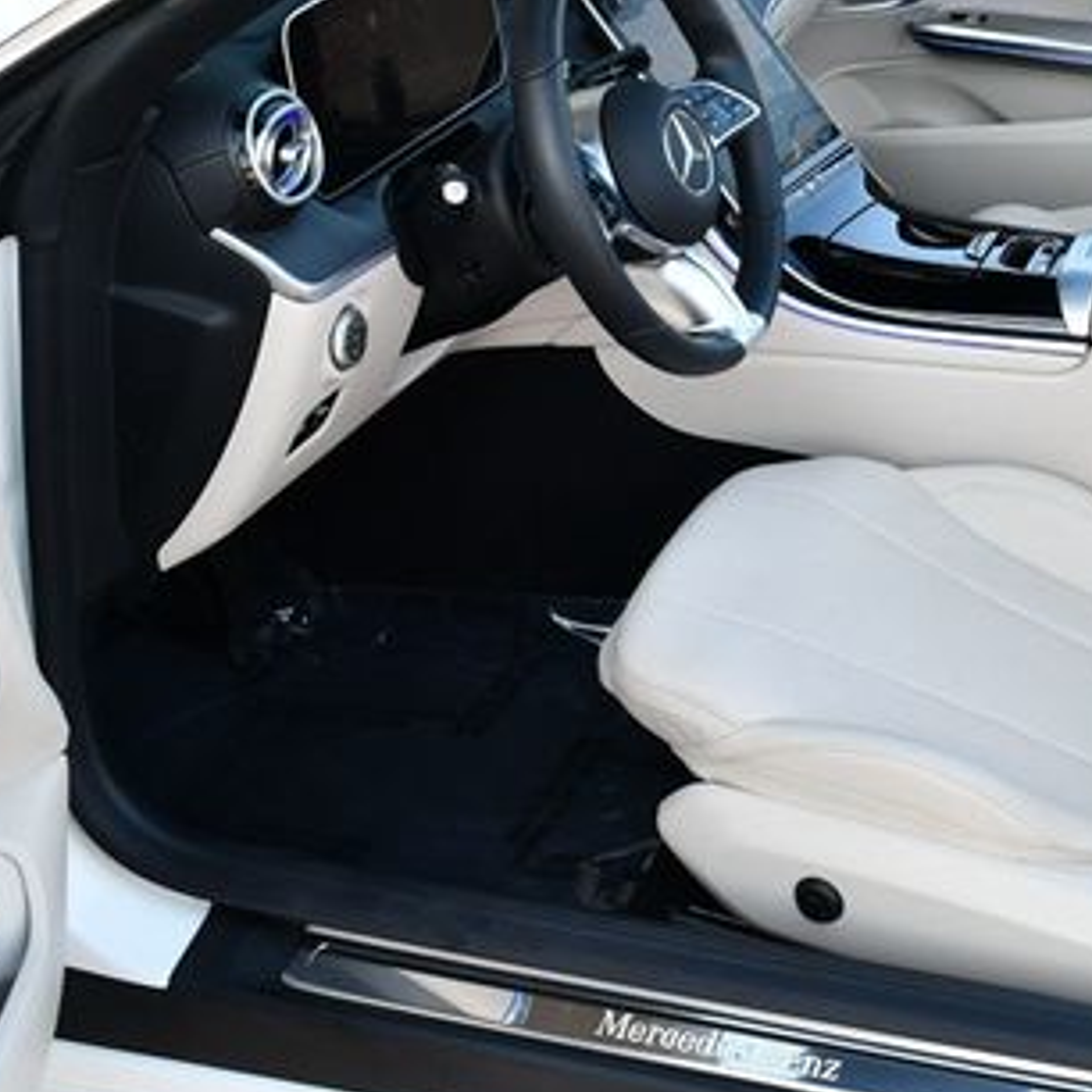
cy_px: 360
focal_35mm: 64
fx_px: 2284
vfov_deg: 26.7
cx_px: 971
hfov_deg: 26.1
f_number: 5.6
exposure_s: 1/250
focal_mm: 18
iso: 400
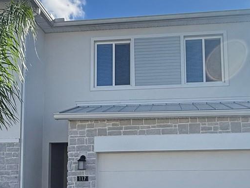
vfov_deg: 32.0
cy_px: 151
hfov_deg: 42.9
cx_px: 137
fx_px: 318
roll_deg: +0.2
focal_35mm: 44
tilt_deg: +6.0
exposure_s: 1/1656
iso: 50
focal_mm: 2.22
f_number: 2.2
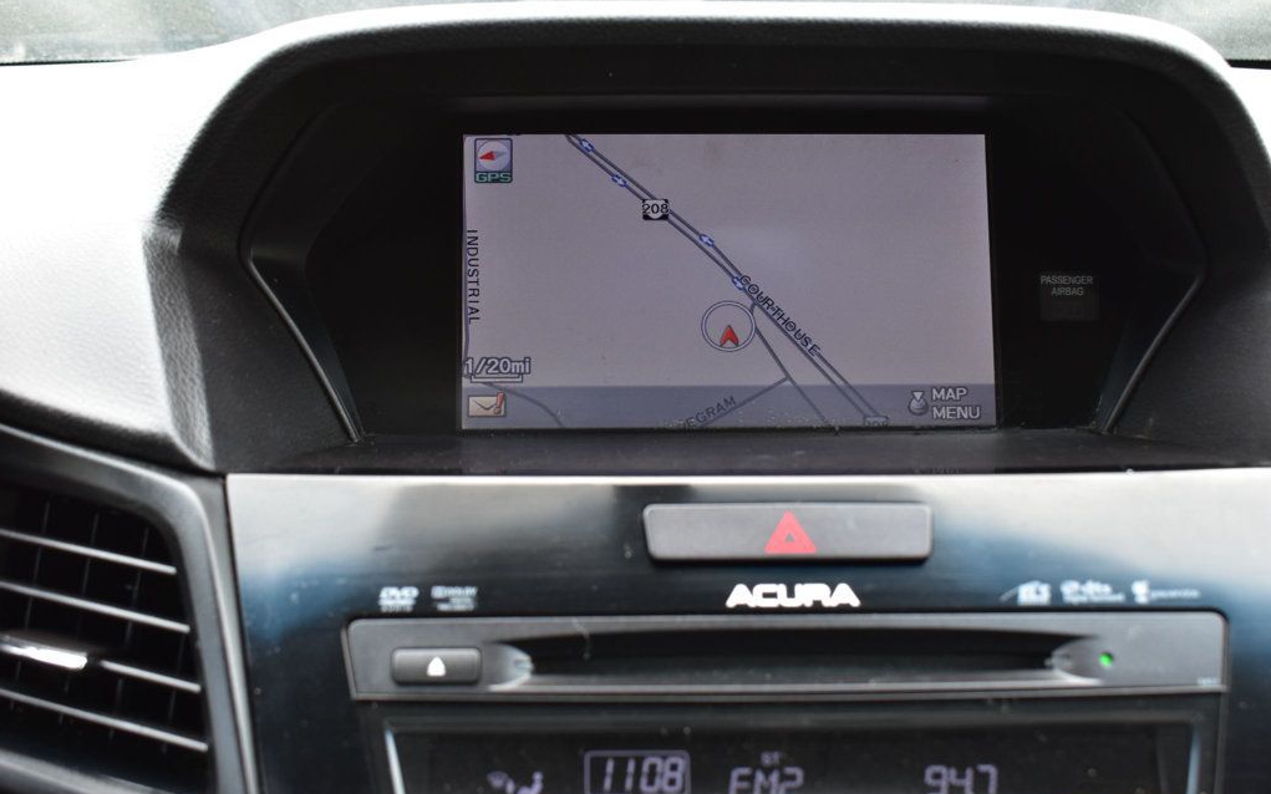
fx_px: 1593
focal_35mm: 46
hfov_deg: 43.5
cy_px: 393
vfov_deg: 28.0
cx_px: 635
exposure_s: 1/50
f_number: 8
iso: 400
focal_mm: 30
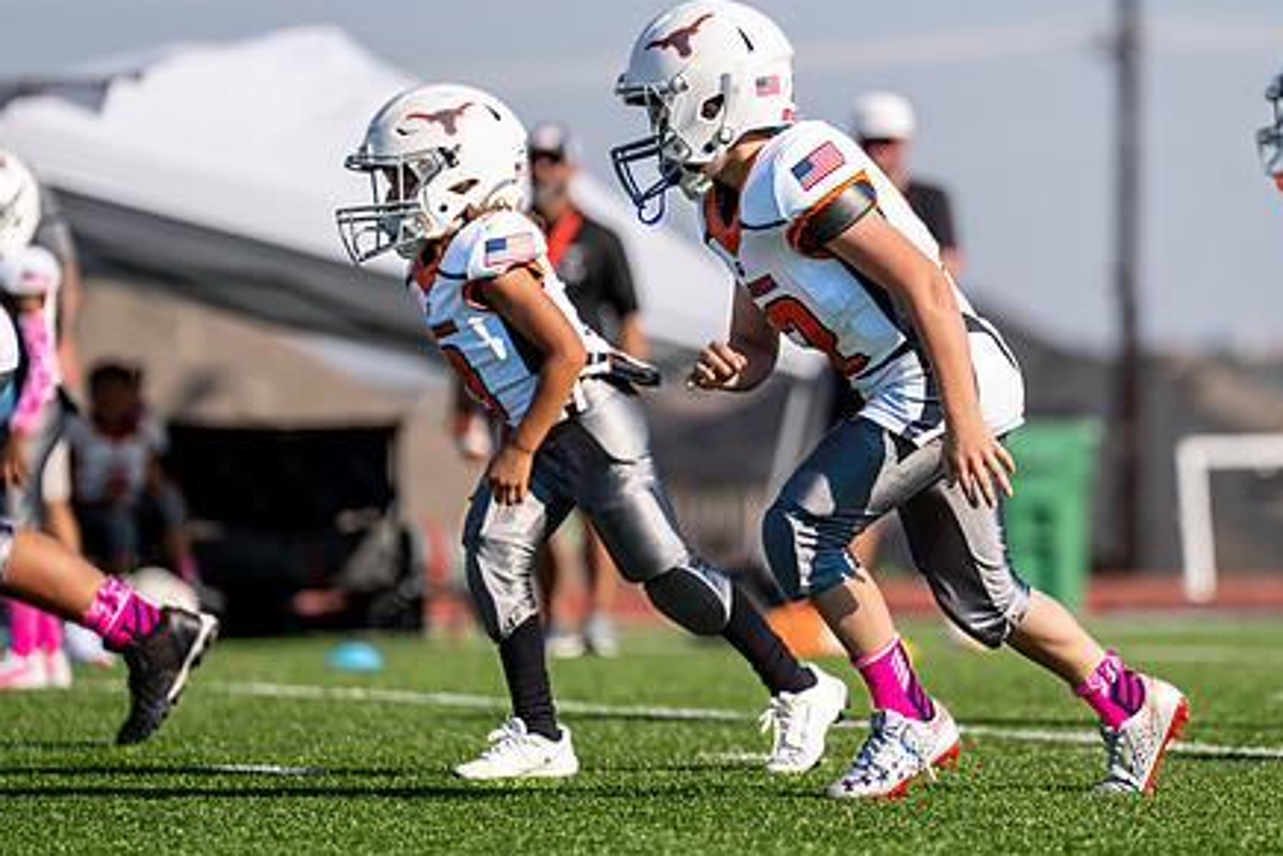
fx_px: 11372
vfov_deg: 4.3
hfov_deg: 6.5
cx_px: 808
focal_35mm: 319
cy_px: 350
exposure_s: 1/2500
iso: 100
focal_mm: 200
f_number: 2.8
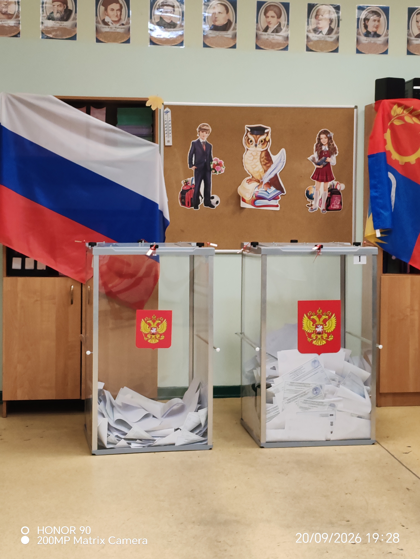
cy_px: 280
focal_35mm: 66
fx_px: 1068
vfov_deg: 29.4
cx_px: 210
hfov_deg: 22.3
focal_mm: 6.12
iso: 1600
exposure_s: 1/100
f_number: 1.9
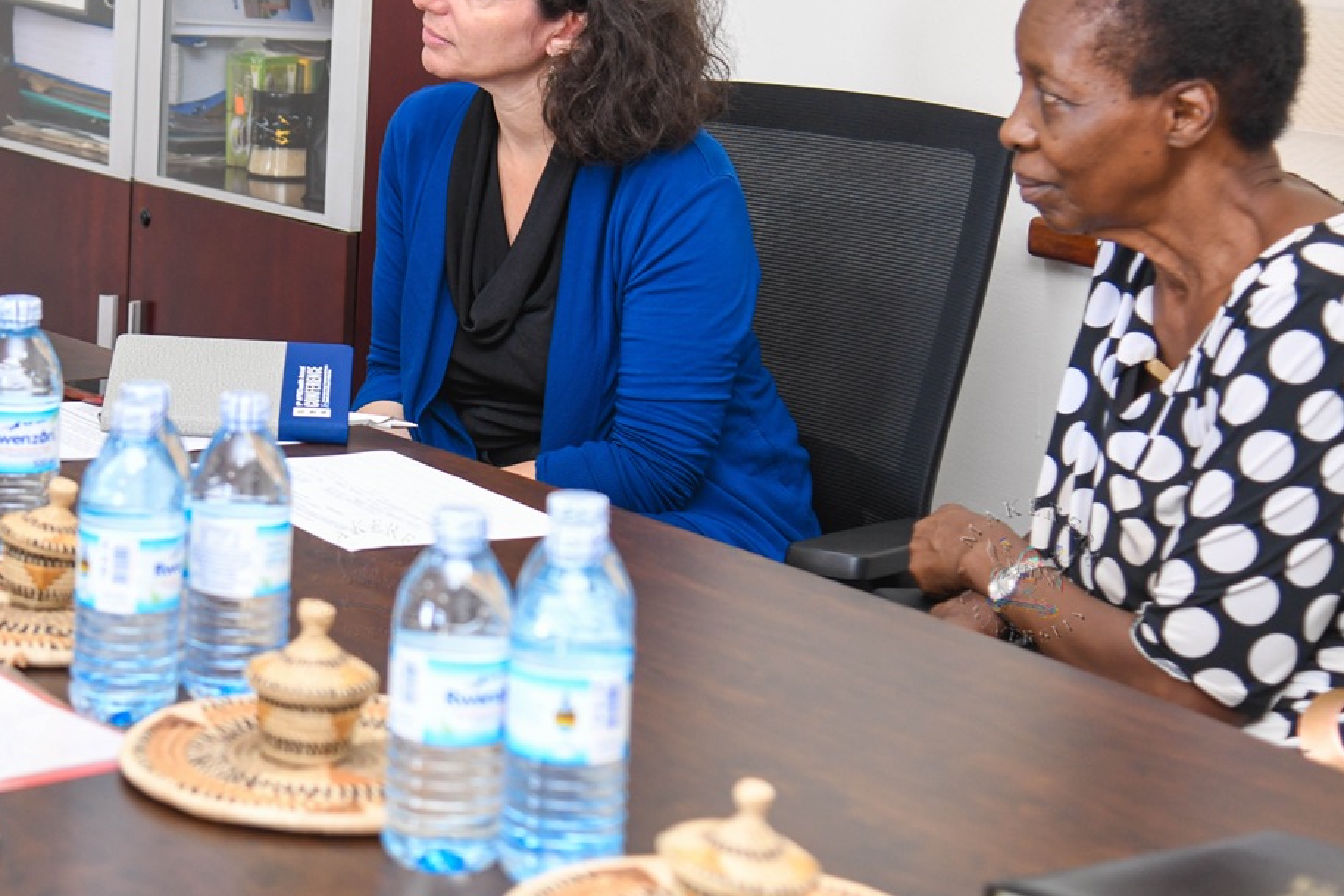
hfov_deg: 22.1
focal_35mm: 91
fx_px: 3398
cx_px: 294
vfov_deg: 14.9
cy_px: 176
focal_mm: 52
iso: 800
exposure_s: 1/160
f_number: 4
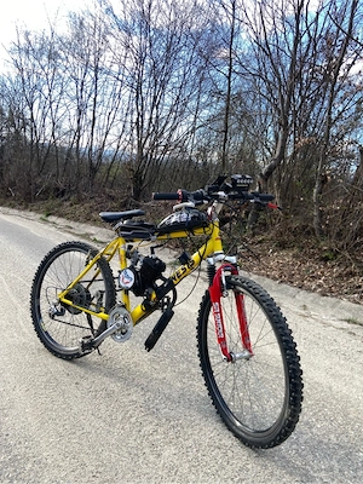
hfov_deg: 53.1
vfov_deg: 67.3
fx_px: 364
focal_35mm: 26
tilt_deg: -9.9
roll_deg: -7.3
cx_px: 182
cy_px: 242
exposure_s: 1/522
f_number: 1.8
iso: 32
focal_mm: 4.25
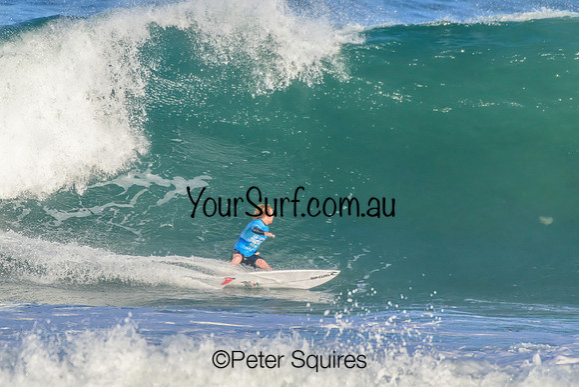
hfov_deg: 2.1
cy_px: 190
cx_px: 269
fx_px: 15503
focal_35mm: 964
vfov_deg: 1.4
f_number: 11
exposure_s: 1/3200
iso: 2000
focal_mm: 900
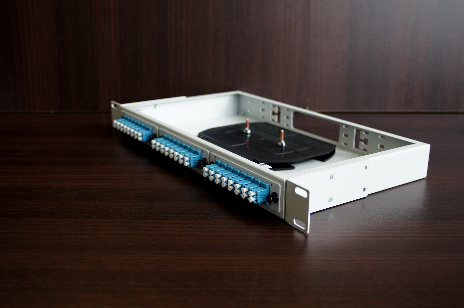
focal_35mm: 39
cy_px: 154
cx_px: 232
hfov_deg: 49.6
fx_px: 502
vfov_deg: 34.1
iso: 250
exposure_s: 1/50
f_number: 4
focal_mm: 26
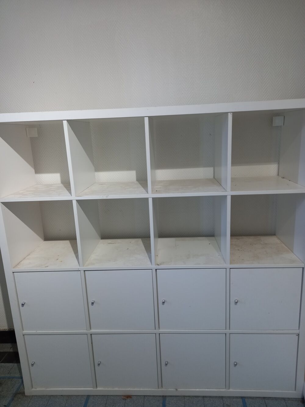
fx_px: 294
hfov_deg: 54.9
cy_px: 204
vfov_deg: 69.4
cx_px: 152
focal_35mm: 25
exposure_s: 1/30
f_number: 2
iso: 200
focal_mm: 4.6
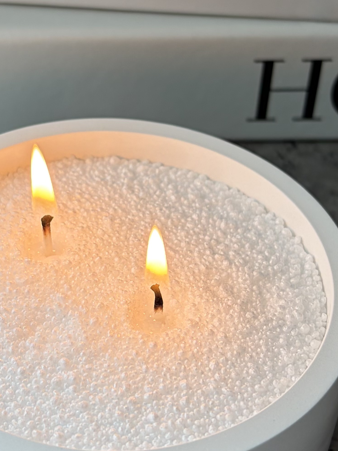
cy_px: 177
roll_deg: -2.3
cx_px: 129
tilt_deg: -39.3
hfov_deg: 19.6
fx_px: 976
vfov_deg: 25.9
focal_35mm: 75
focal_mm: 5.96
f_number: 1.6
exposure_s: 1/122
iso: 50
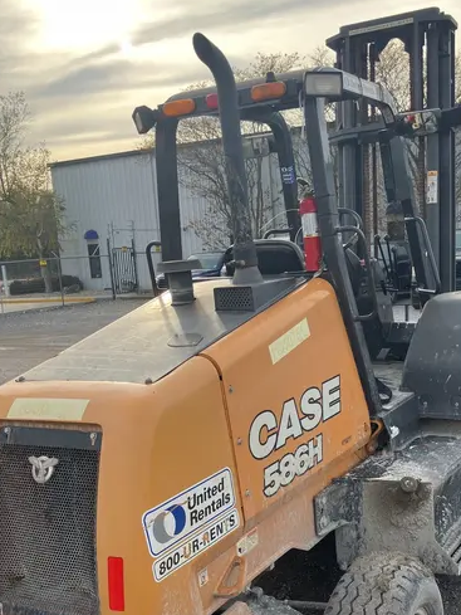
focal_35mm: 42
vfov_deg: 44.2
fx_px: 745
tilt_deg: -10.2
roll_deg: +3.0
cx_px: 301
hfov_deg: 34.1
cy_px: 403
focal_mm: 3.99
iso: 32
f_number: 1.8
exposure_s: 1/540
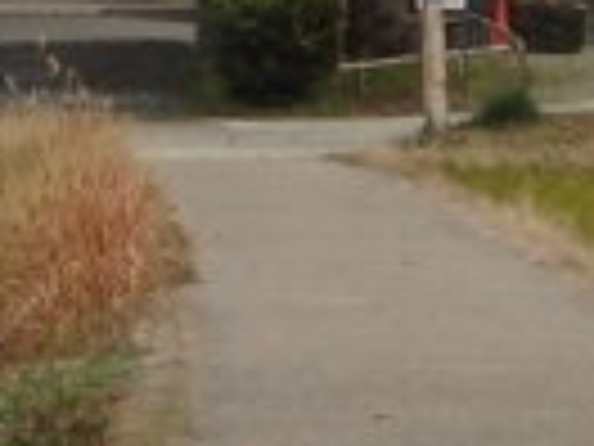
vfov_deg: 3.9
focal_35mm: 379
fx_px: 6504
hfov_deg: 5.2
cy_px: -207
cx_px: 112
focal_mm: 8.9
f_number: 4
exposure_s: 1/640
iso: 125
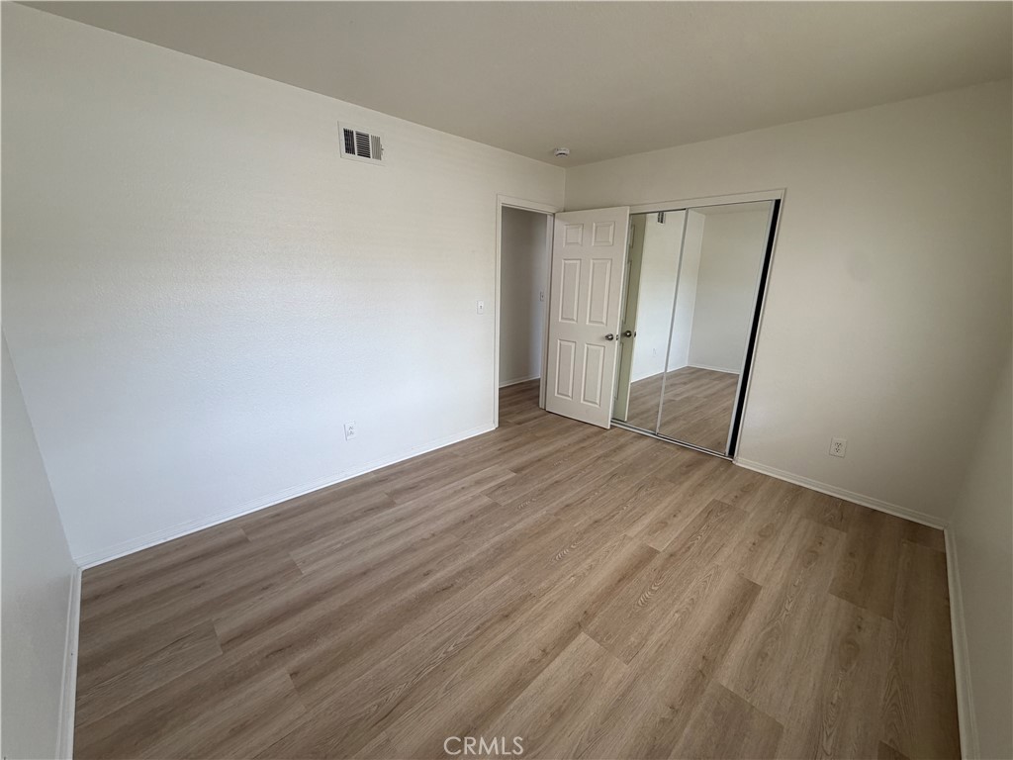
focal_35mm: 14
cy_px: 380
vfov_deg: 85.7
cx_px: 506
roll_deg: -0.3
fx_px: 410
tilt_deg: -15.5
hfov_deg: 102.1
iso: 125
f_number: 2.2
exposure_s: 1/120
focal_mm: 2.22
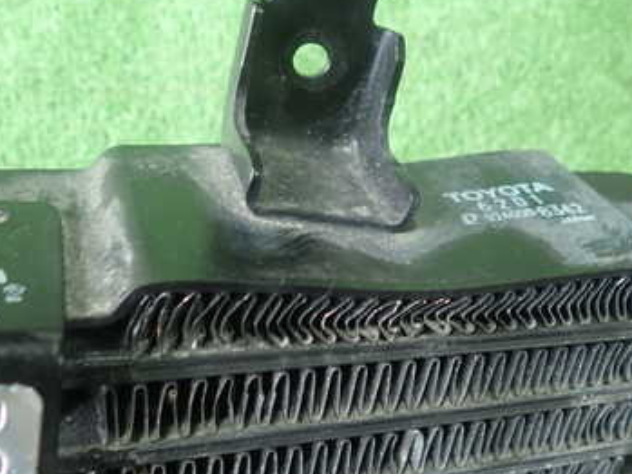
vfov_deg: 33.6
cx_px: 388
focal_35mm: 43
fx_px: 785
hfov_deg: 43.6
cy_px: 237
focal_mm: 4.5
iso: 200
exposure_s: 1/50
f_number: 2
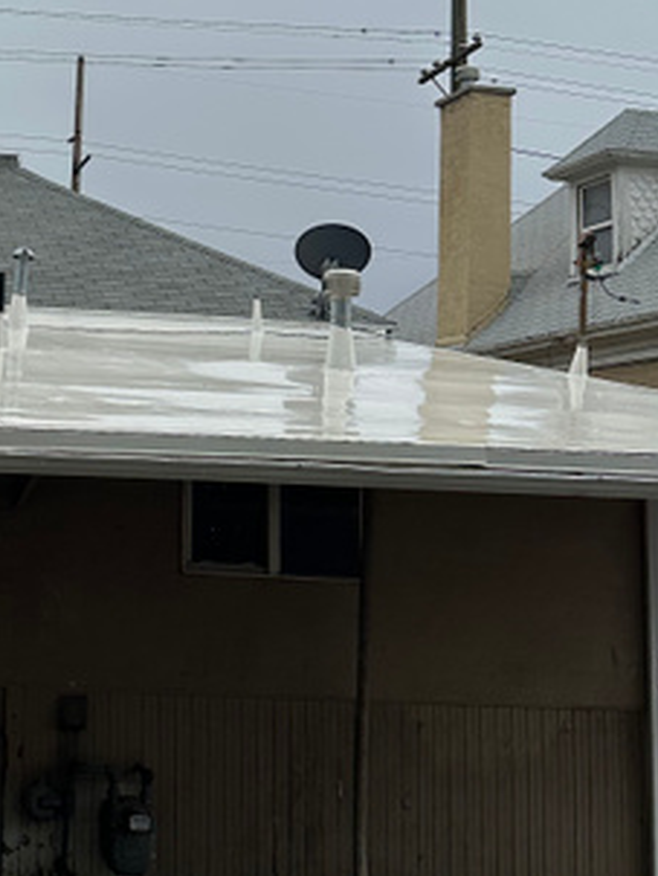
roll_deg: -2.4
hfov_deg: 21.9
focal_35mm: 61
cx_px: -168
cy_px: 316
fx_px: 1544
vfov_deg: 31.5
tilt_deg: +12.9
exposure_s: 1/9709
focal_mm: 6.86
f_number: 1.78
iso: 80
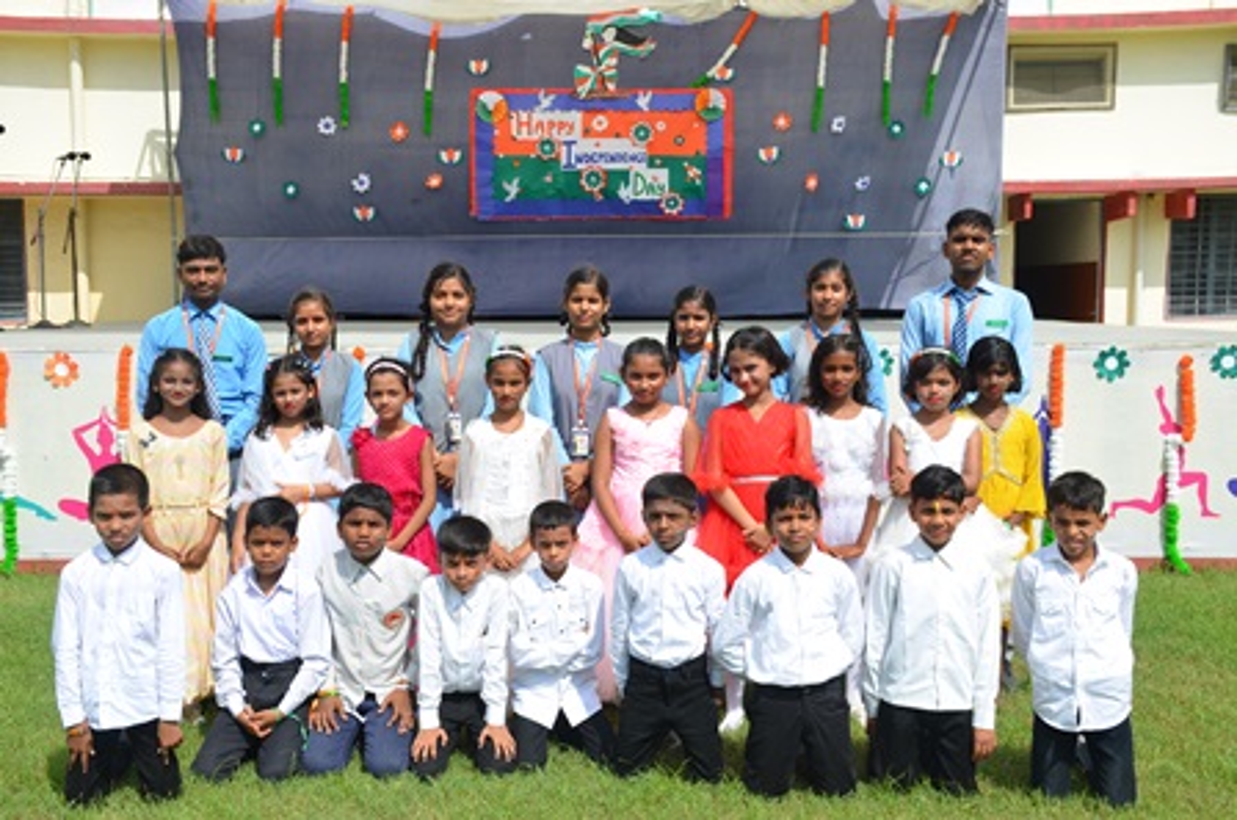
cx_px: 618
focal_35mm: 40
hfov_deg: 48.0
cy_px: 410
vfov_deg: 32.9
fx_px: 1389
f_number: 9
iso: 100
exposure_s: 1/320
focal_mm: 27
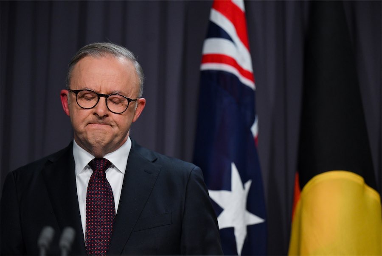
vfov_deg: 13.1
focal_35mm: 105
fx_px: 1116
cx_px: 191
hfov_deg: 19.4
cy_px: 128
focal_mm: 105
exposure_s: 1/400
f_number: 2.8
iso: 2500
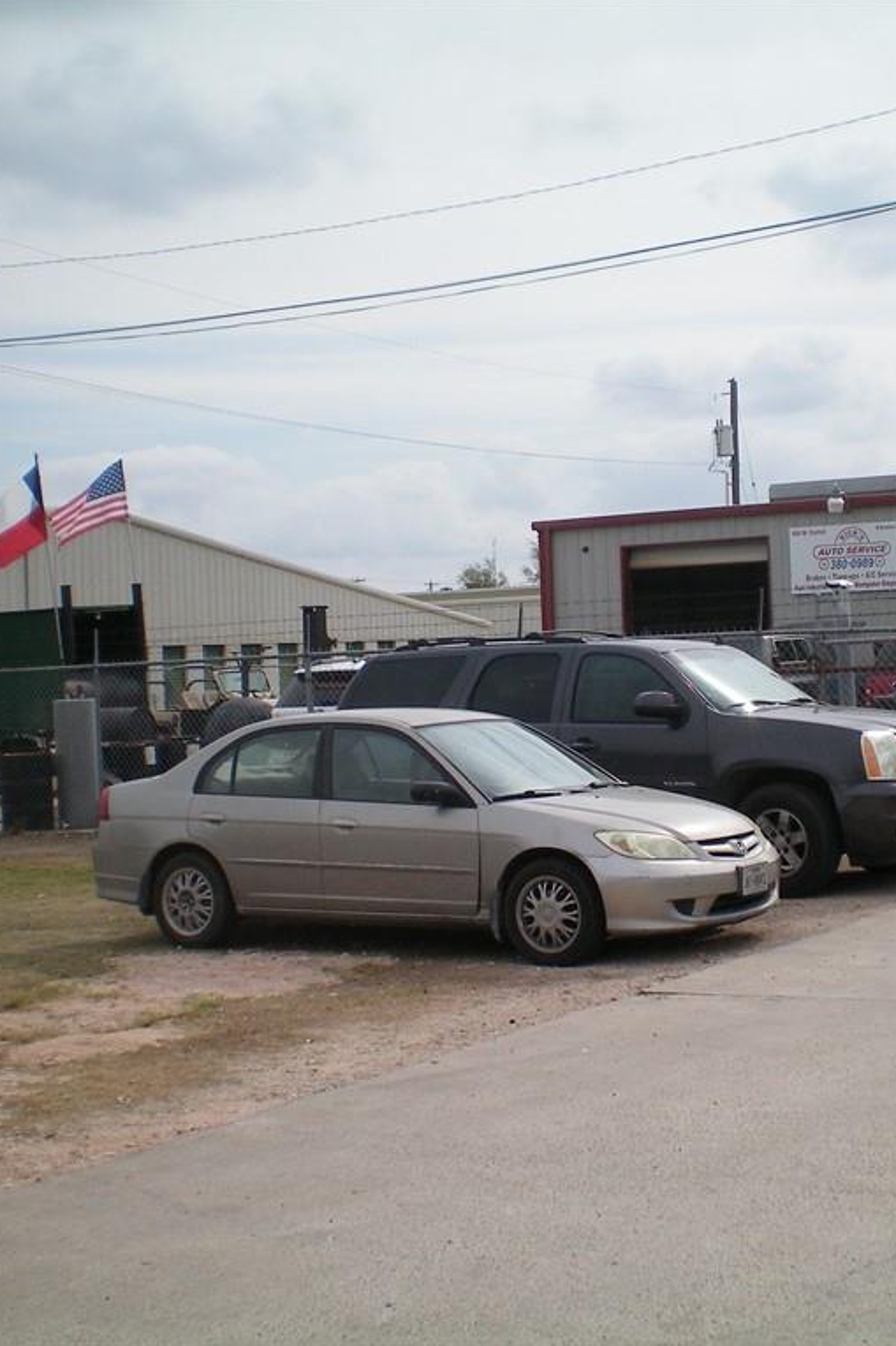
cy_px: 673
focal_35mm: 53
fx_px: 1979
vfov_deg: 37.5
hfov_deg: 25.3
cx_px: 621
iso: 64
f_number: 4.6
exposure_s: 1/800
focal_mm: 6.3
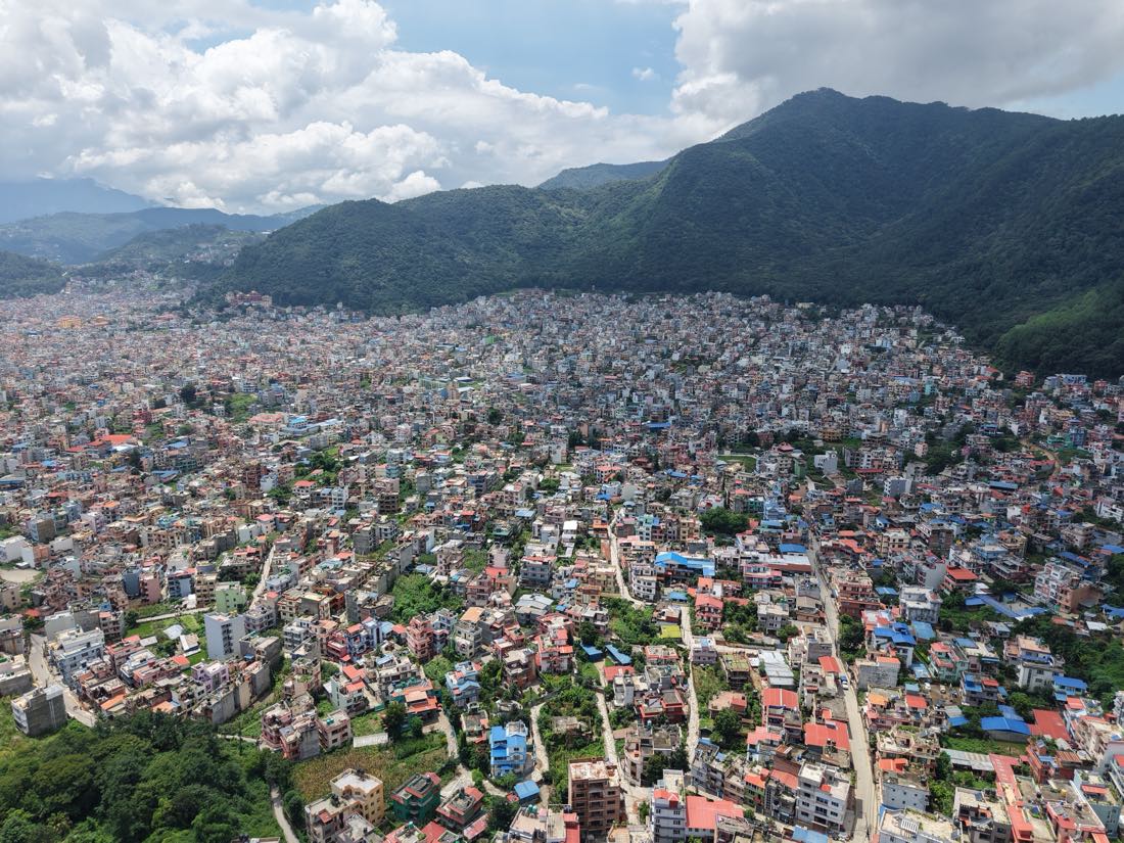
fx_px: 779
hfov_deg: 71.6
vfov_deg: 56.8
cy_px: 422
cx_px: 562
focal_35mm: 24
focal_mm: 8.67
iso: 210
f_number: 1.8
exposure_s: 1/5000
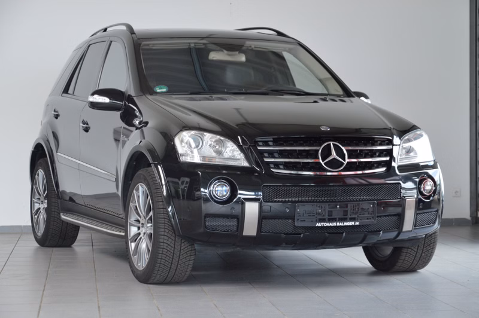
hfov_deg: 20.6
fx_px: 1316
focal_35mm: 99
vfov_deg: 13.8
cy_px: 159
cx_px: 240
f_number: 5.3
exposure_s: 1/60
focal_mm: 66
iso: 640
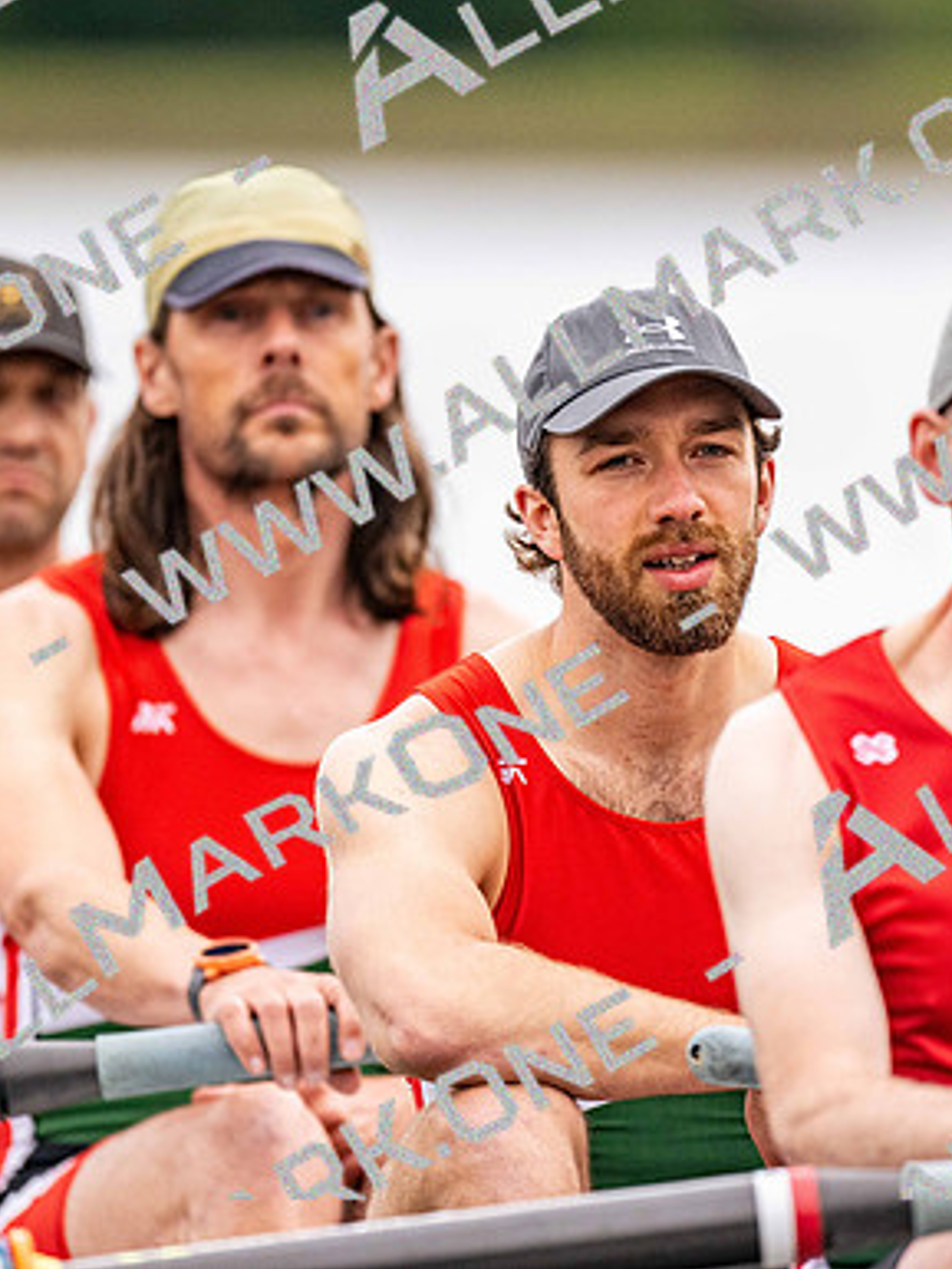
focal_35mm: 870
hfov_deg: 1.7
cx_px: 530
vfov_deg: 2.3
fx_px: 31884
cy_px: 634
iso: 1600
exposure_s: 1/2500
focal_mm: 600
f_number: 4
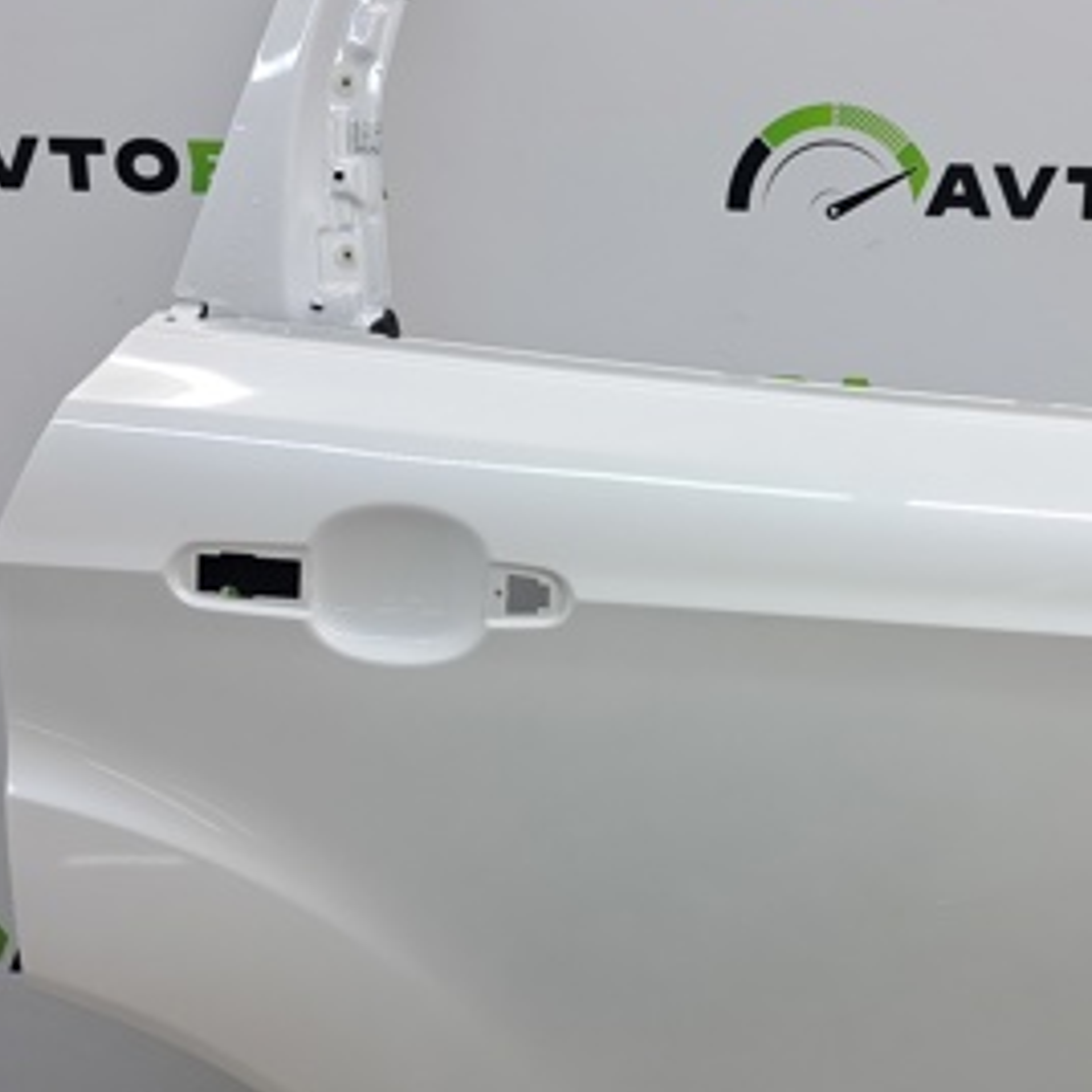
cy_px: 666
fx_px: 2034
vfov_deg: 30.0
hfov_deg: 29.5
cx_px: 839
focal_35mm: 57
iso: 50
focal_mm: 4
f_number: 1.8
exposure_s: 1/50
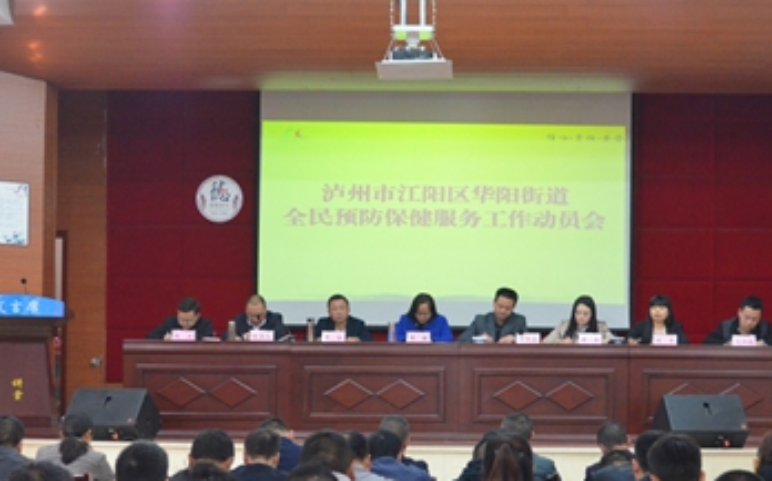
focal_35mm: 77
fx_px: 1613
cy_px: 349
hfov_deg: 26.9
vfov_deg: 16.9
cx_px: 453
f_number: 5
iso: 3200
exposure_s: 1/15
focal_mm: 35
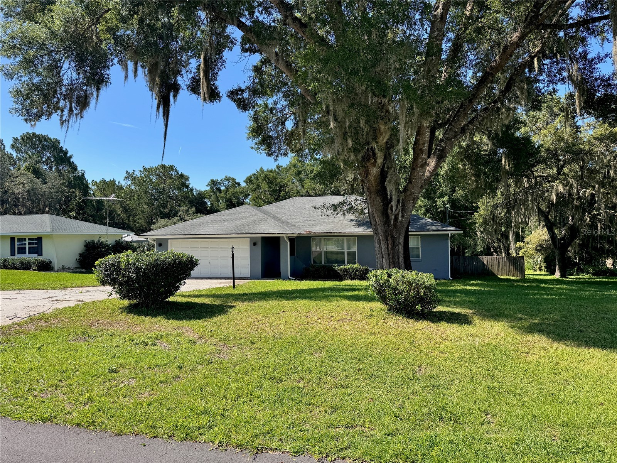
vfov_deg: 56.8
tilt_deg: -0.4
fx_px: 428
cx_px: 308
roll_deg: +0.7
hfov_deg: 71.6
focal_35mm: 24
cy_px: 232
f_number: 1.78
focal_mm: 6.76
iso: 80
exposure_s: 1/2415
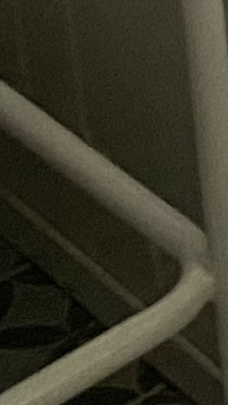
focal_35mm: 252
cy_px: -831
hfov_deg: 4.1
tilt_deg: -18.1
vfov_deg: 7.5
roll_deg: -1.0
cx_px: 1271
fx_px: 2707
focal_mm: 4.25
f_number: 1.8
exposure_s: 1/60
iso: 320
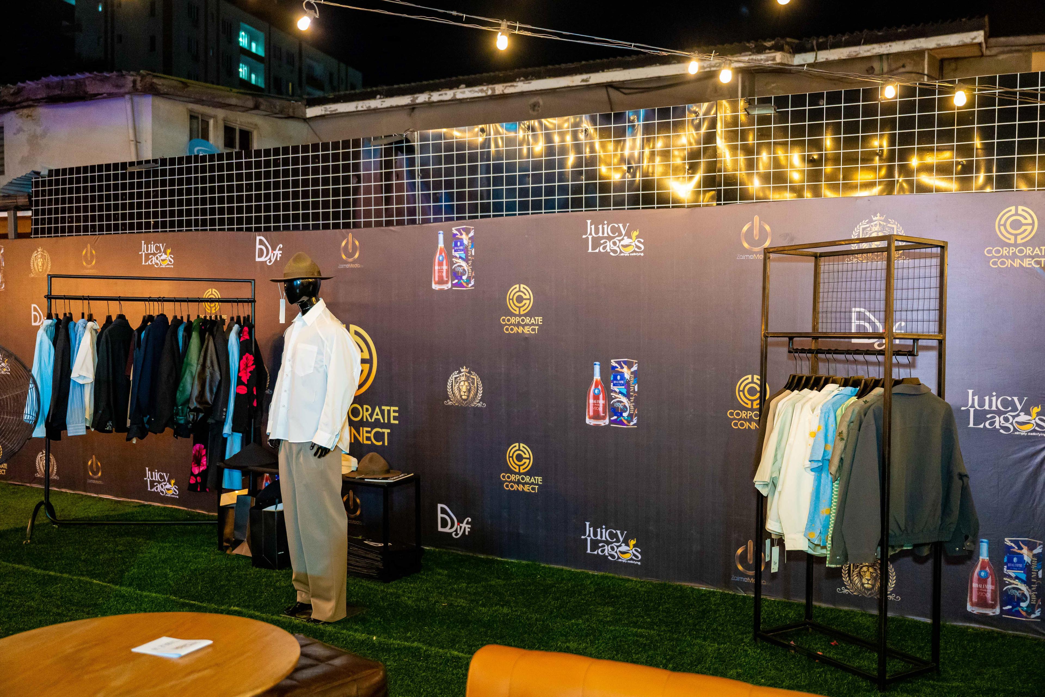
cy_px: 348
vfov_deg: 41.7
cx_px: 522
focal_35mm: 32
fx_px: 914
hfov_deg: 59.5
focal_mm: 31.5
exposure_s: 1/160
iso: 4000
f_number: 2.8
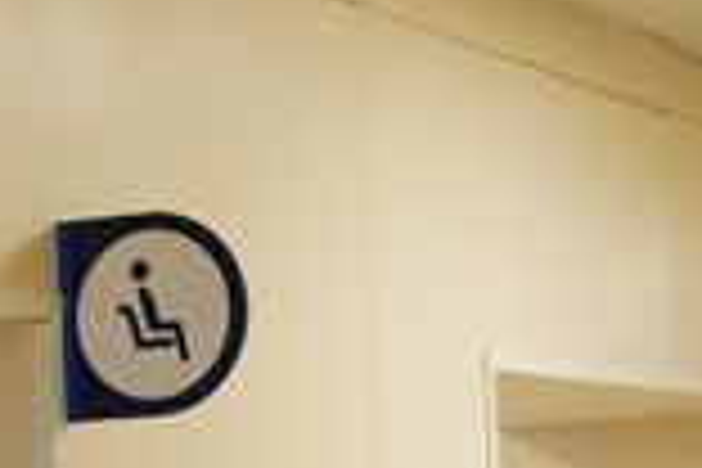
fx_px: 3237
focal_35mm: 166
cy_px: 760
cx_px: -52
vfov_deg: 8.1
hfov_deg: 12.2
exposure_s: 1/200
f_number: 3.5
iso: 1250
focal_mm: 37
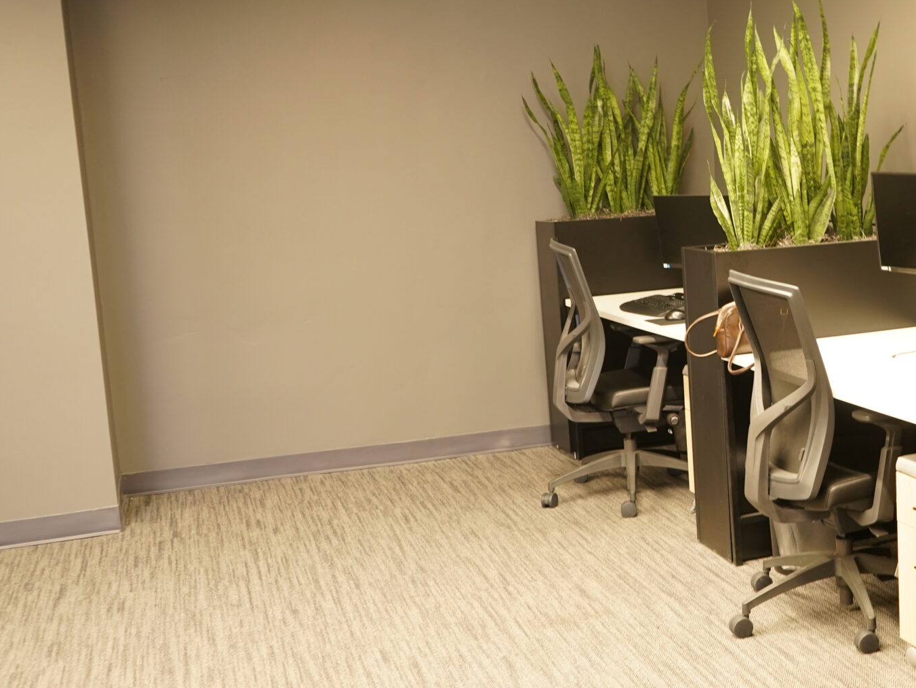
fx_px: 1350
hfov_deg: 35.1
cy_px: 333
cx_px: 839
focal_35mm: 51
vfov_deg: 28.6
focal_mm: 28
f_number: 4.5
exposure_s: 1/25
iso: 1000
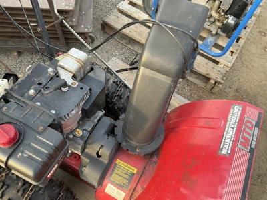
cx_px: 134
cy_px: 100
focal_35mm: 29
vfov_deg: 48.2
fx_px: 224
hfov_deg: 61.7
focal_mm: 3
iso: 50
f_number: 1.8
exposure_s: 1/122
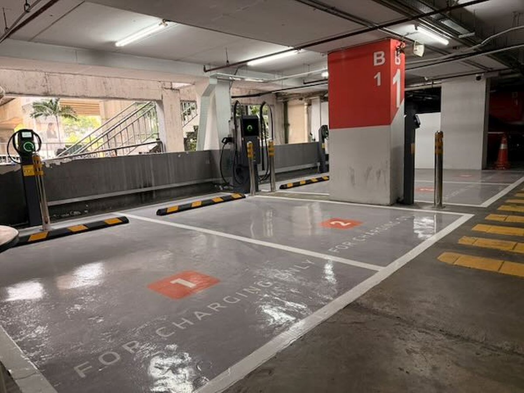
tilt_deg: -8.8
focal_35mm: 24
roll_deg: +3.9
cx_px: 262
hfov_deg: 71.6
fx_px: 363
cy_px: 196
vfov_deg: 56.8
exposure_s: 1/194
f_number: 1.78
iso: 250
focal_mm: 6.76
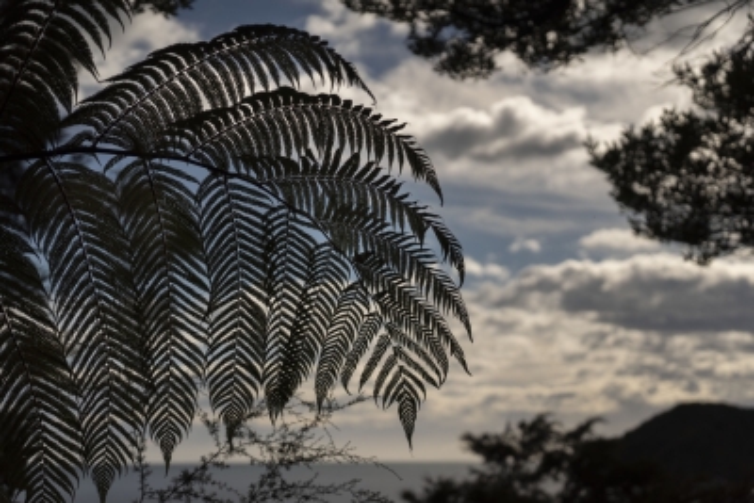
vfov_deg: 23.0
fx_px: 1236
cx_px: 377
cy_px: 252
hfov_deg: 33.9
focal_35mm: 59
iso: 100
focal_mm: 59
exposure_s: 1/5000
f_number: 4
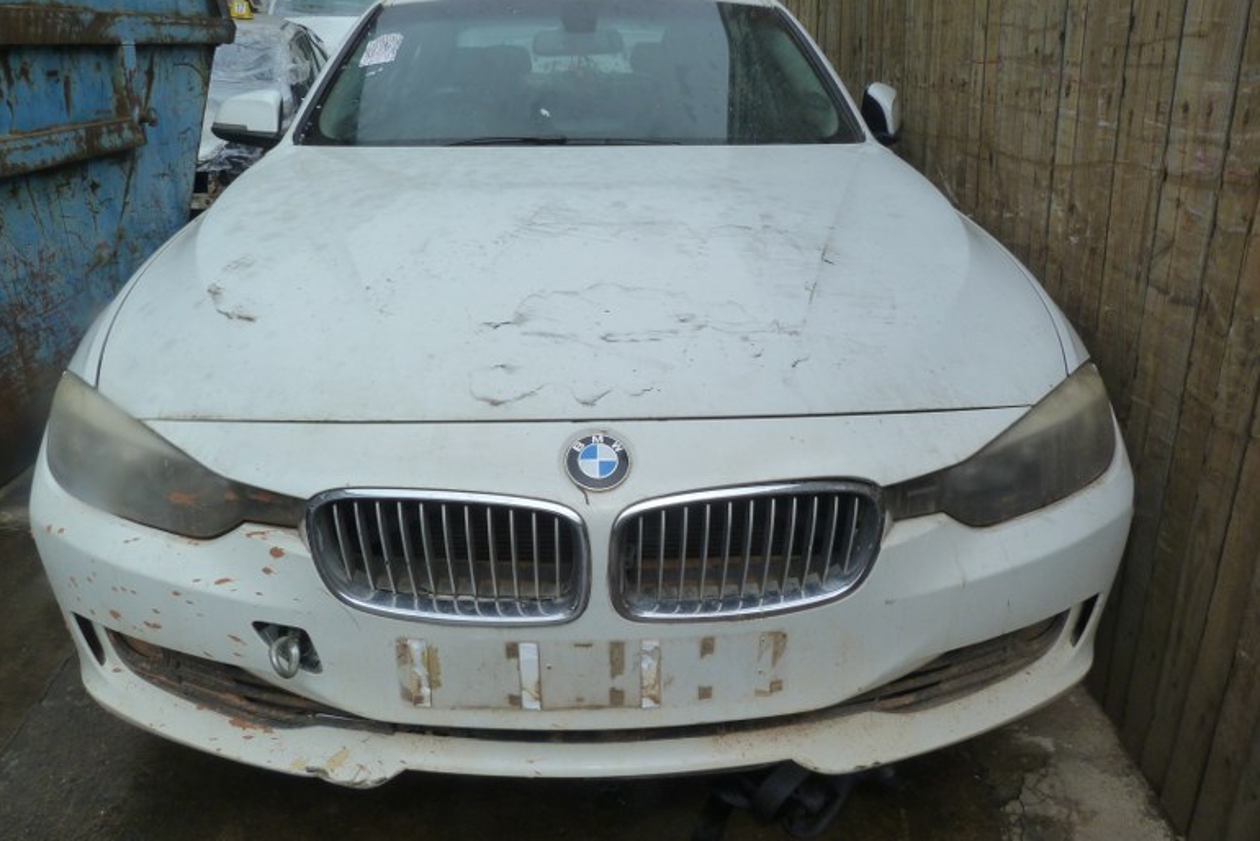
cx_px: 633
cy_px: 429
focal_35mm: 27
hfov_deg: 67.4
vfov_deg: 48.0
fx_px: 945
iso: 125
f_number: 5.6
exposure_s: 1/400
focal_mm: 4.5
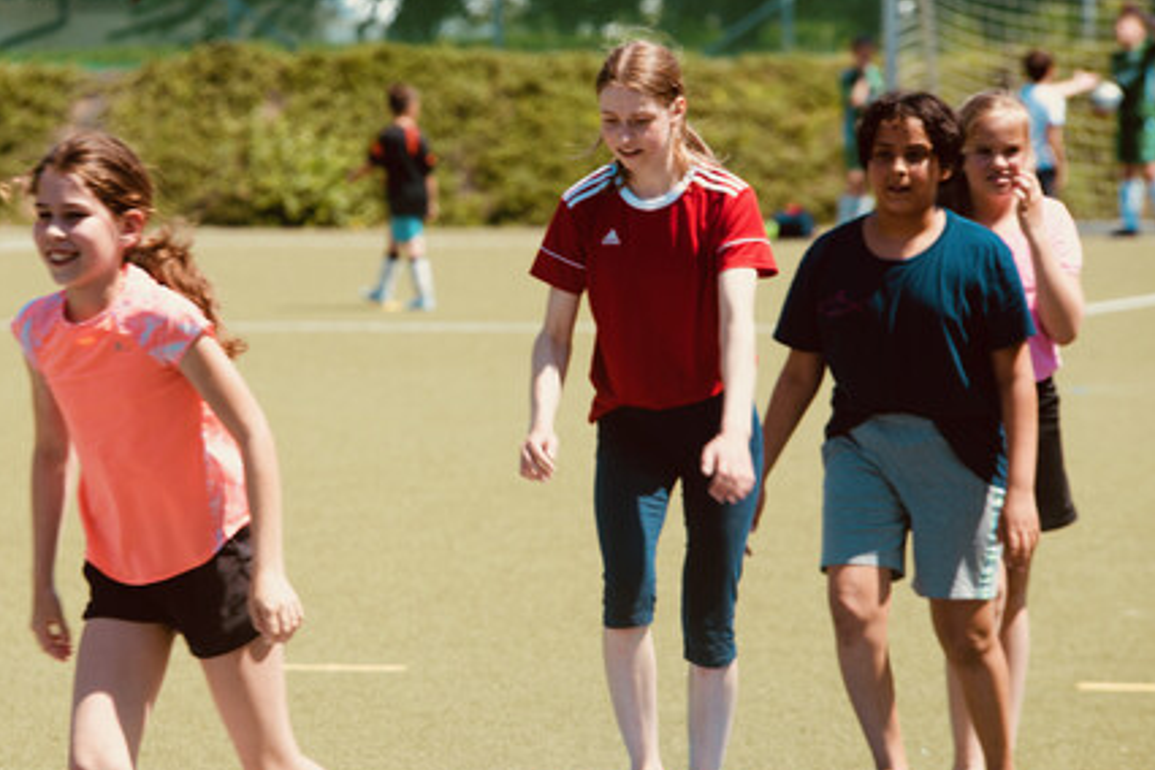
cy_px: 465
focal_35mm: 282
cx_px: 369
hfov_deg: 7.3
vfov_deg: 4.9
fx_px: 9047
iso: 100
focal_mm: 200
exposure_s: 1/180
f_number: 6.7
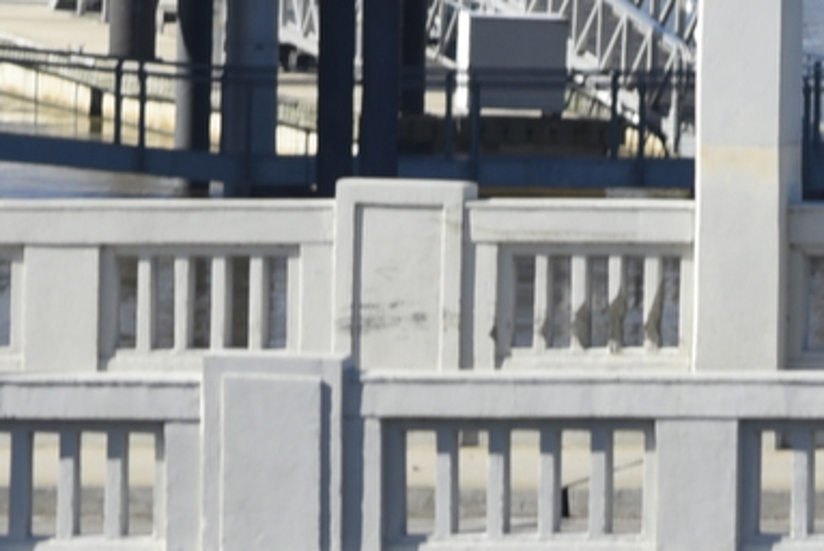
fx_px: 43085
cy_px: 1502
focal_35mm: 1881
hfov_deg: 1.1
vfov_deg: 0.7
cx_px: 585
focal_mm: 300
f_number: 7.1
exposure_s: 1/400
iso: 100
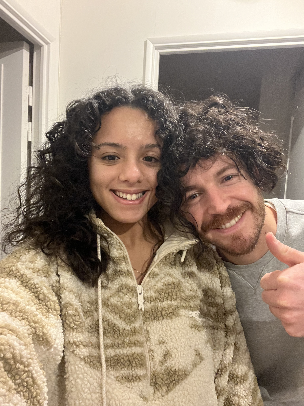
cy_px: 203
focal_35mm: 23
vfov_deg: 73.9
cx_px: 152
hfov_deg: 58.9
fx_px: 269
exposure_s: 1/33
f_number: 2.2
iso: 400
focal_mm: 2.71
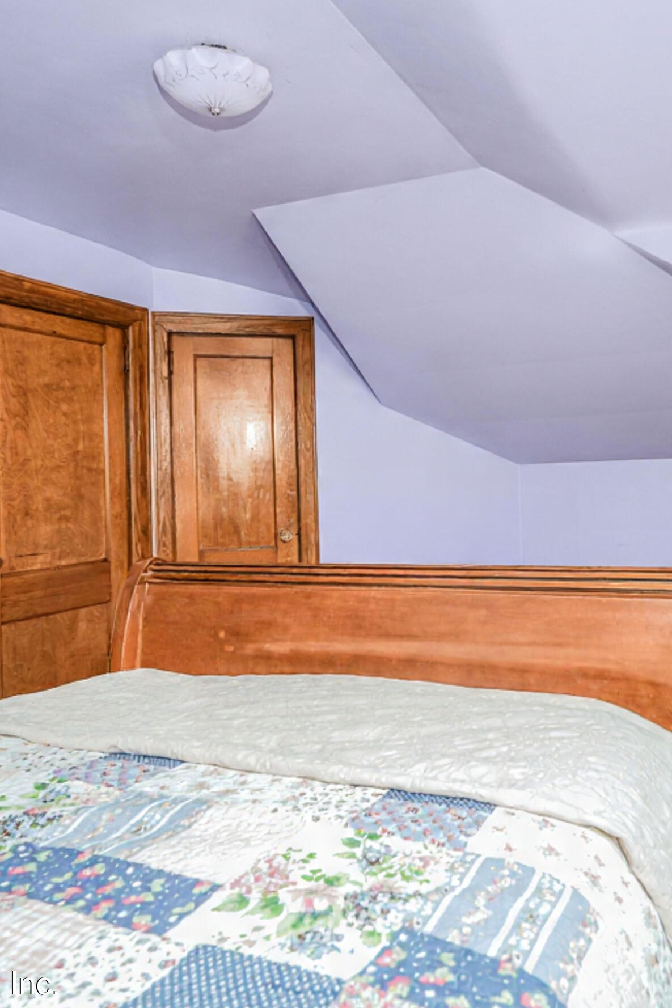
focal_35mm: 27
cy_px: 468
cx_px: 479
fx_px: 756
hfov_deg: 46.7
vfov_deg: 67.3
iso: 50
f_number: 4
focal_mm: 16
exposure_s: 1/13
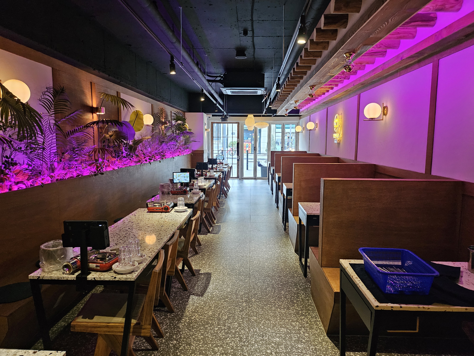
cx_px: 237
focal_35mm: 24
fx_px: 329
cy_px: 178
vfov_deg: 56.8
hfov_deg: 71.6
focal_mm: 5
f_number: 1.8
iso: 1000
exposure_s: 1/120
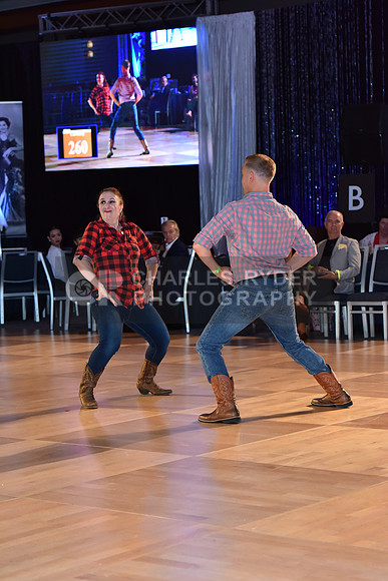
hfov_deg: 15.2
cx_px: 194
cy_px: 290
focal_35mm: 90
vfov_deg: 22.6
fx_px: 1454
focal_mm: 90
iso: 2000
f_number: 5
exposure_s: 1/250
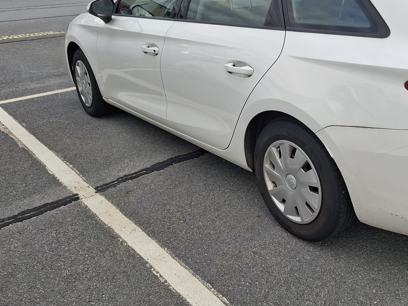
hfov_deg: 49.0
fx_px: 424
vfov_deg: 39.2
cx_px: 313
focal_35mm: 36
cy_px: 101
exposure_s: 1/387
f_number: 1.8
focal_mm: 5.54
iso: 50
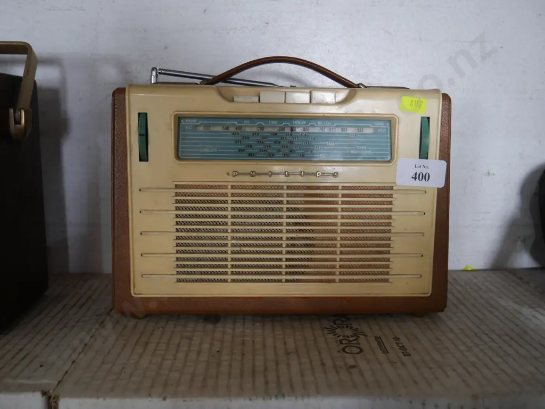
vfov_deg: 44.2
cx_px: 272
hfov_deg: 56.8
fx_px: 504
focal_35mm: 32
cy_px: 204
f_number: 3.6
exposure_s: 1/60
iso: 800
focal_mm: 16
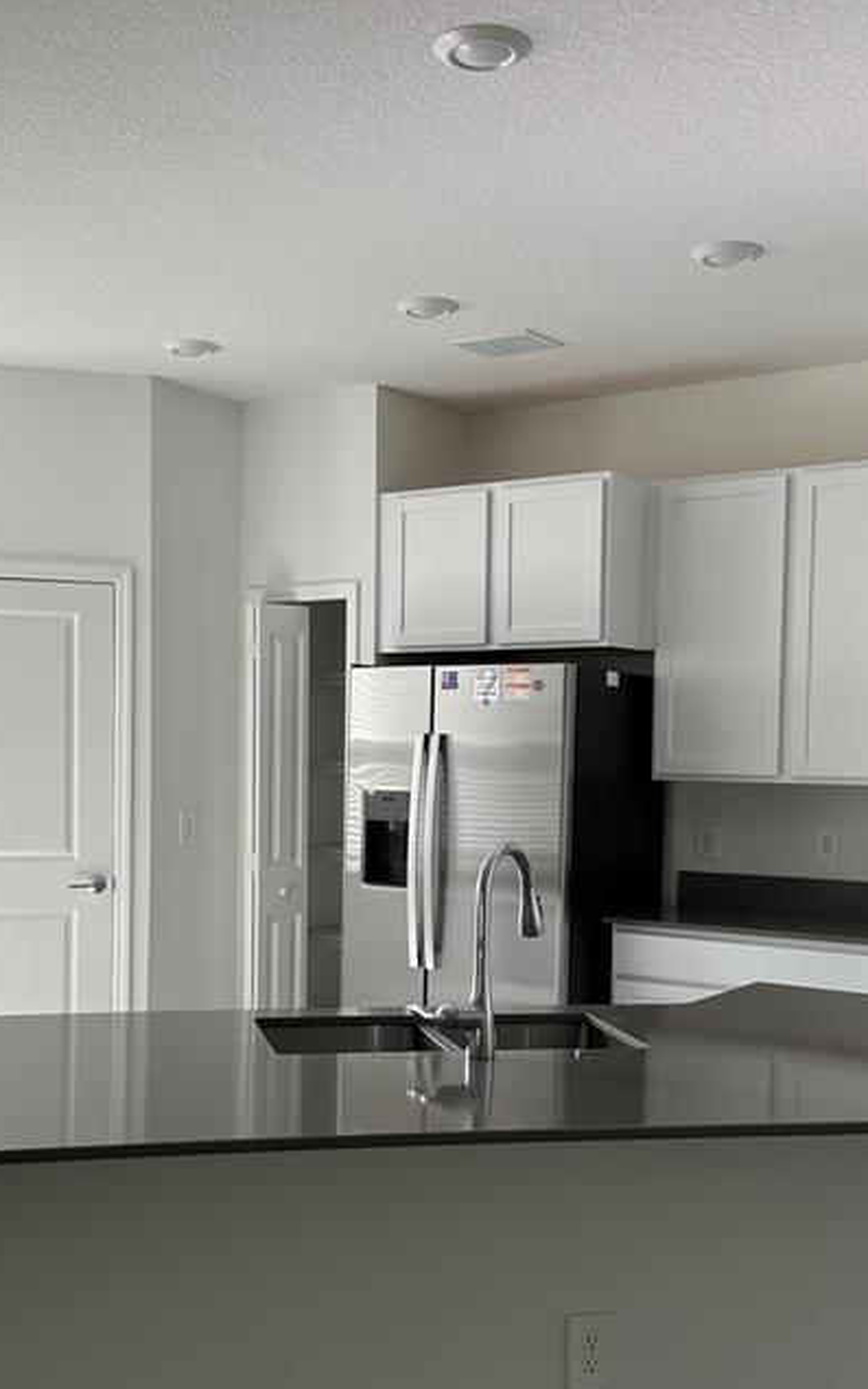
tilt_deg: -1.3
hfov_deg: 31.2
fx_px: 1551
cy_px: 818
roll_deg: -1.1
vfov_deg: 48.0
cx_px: 407
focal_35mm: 41
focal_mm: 6.86
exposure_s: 1/127
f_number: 1.78
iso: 64
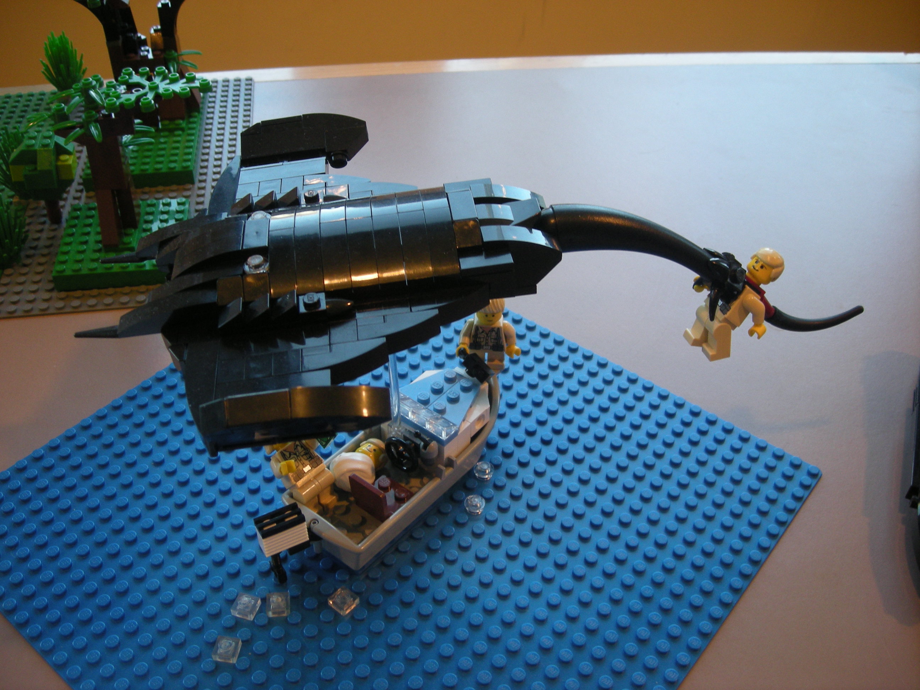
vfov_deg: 40.7
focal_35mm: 35
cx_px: 460
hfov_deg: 52.6
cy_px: 345
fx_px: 930
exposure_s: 1/8.1
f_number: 2.8
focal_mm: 5.7
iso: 120
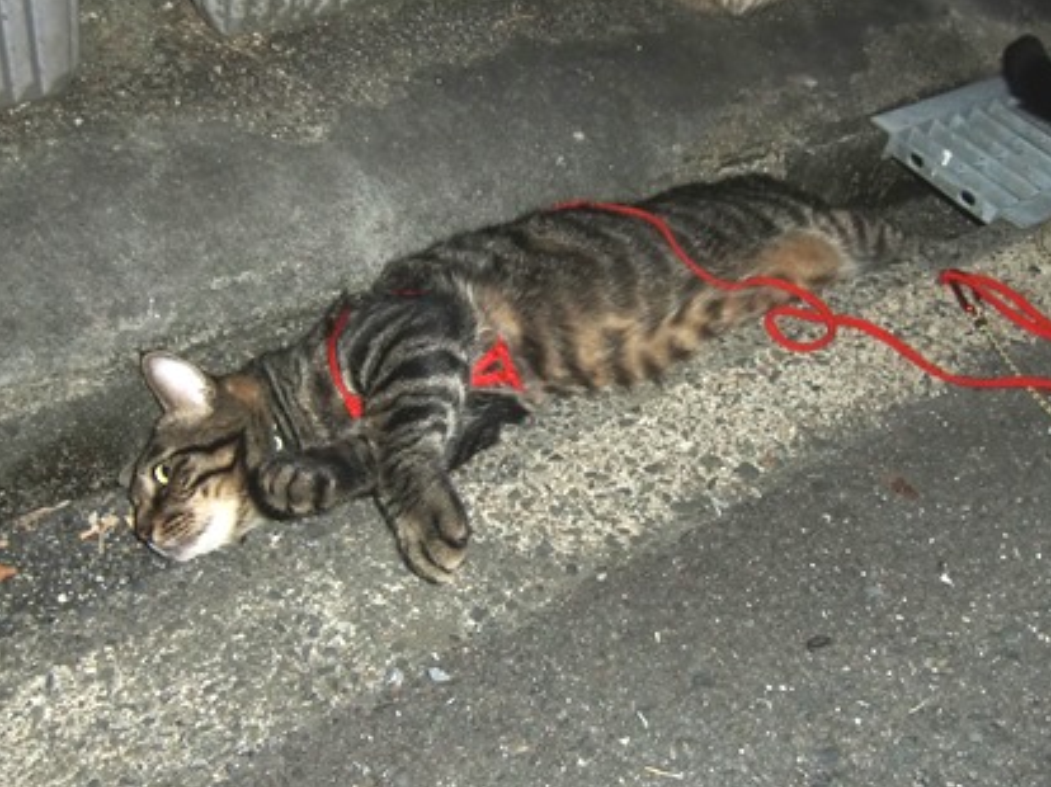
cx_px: 513
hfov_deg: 67.3
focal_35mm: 26
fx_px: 789
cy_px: 366
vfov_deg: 53.0
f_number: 7.5
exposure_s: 1/15
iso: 64
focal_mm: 4.3
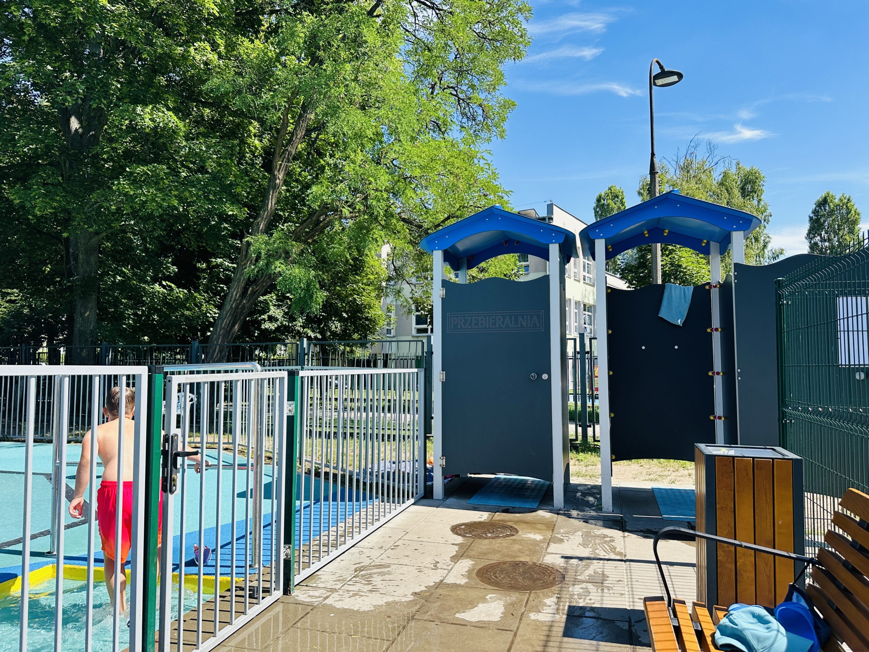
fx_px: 602
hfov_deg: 71.6
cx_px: 434
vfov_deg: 56.8
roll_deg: +0.5
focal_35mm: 24
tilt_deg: +4.4
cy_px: 326
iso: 80
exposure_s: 1/2469
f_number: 1.78
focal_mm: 6.86
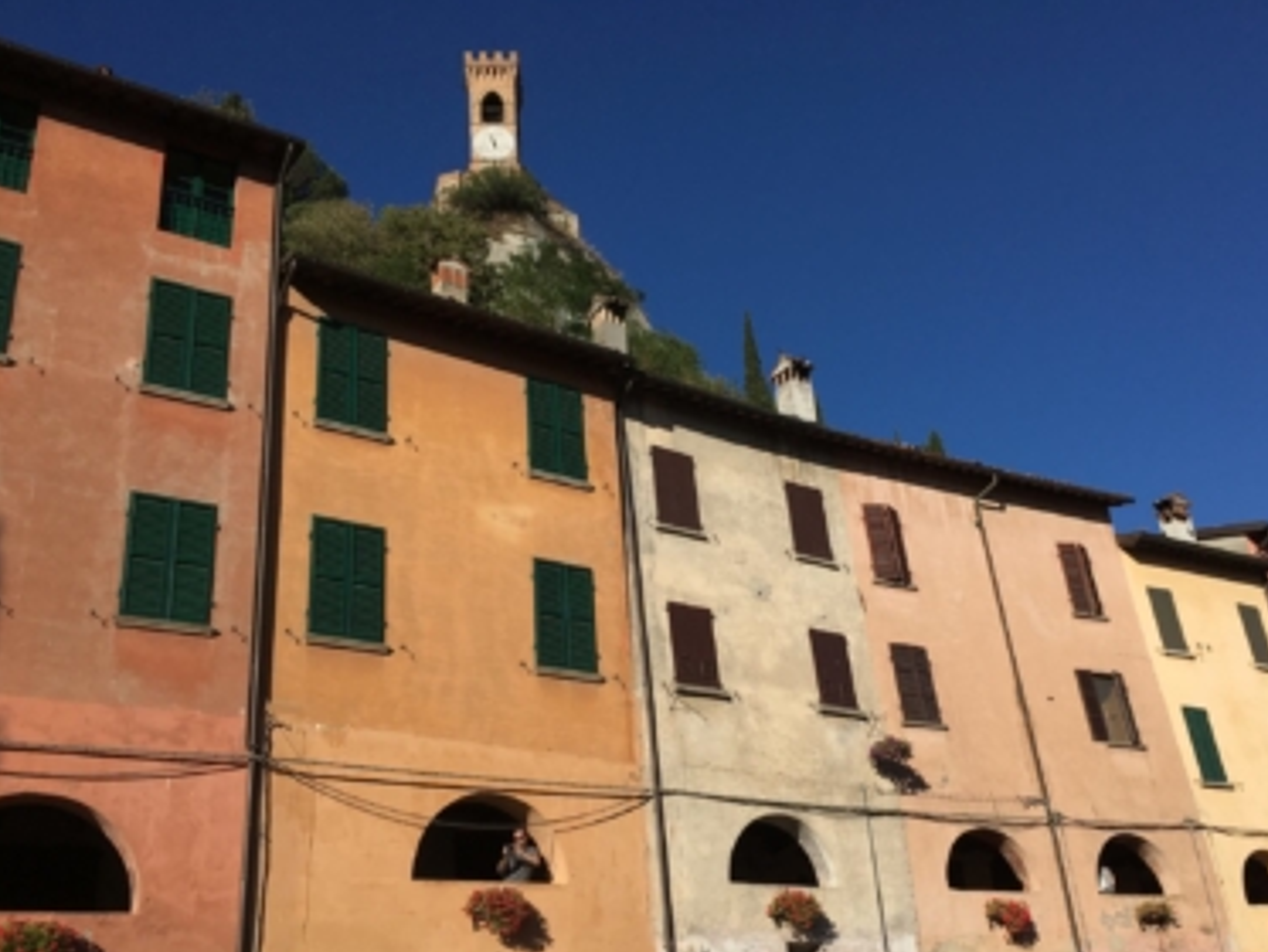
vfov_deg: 40.5
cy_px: 571
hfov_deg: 52.3
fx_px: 1282
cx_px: 748
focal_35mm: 35
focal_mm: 4.15
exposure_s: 1/3846
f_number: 2.2
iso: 25
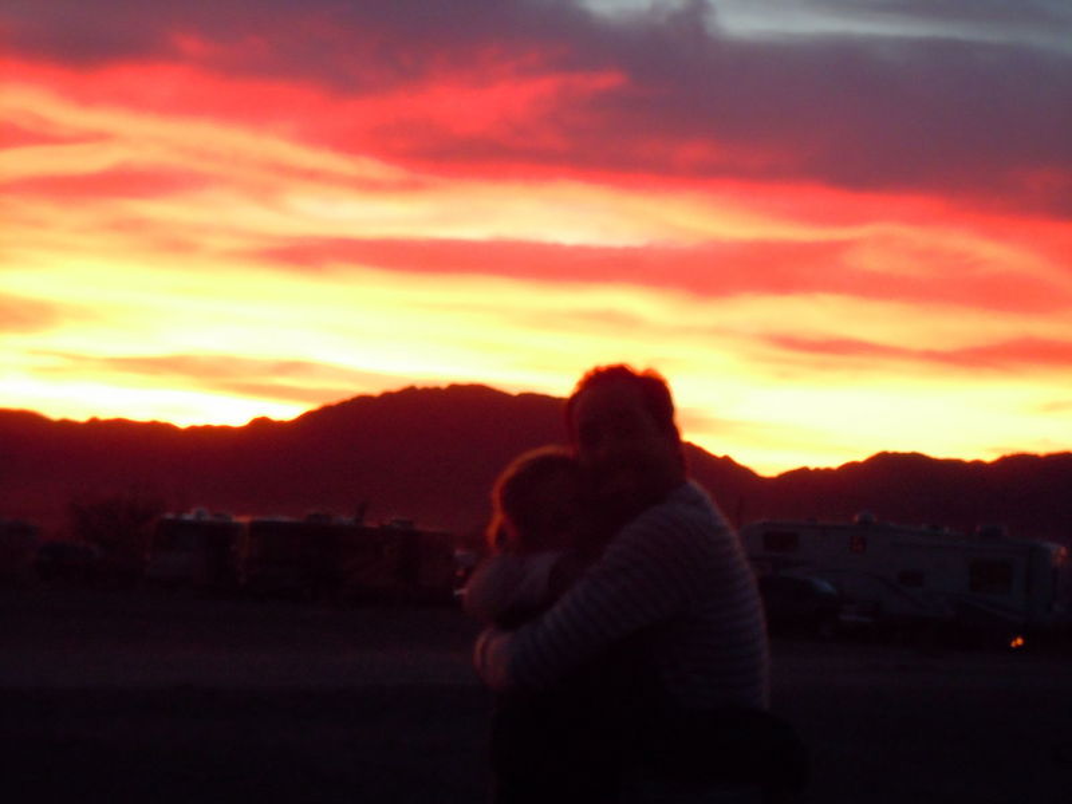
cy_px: 402
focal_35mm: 116
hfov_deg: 17.0
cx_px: 536
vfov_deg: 12.8
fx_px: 3592
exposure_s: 1/50
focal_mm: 20.9
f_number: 4.6
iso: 800
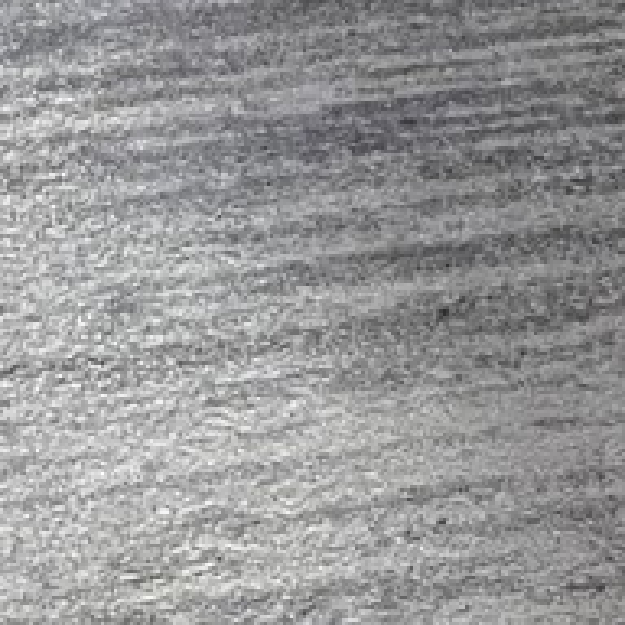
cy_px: -807
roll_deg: -0.5
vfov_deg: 8.7
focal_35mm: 184
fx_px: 3759
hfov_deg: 9.5
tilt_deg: -14.7
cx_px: 91
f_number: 1.6
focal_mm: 5.1
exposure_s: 1/60
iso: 160
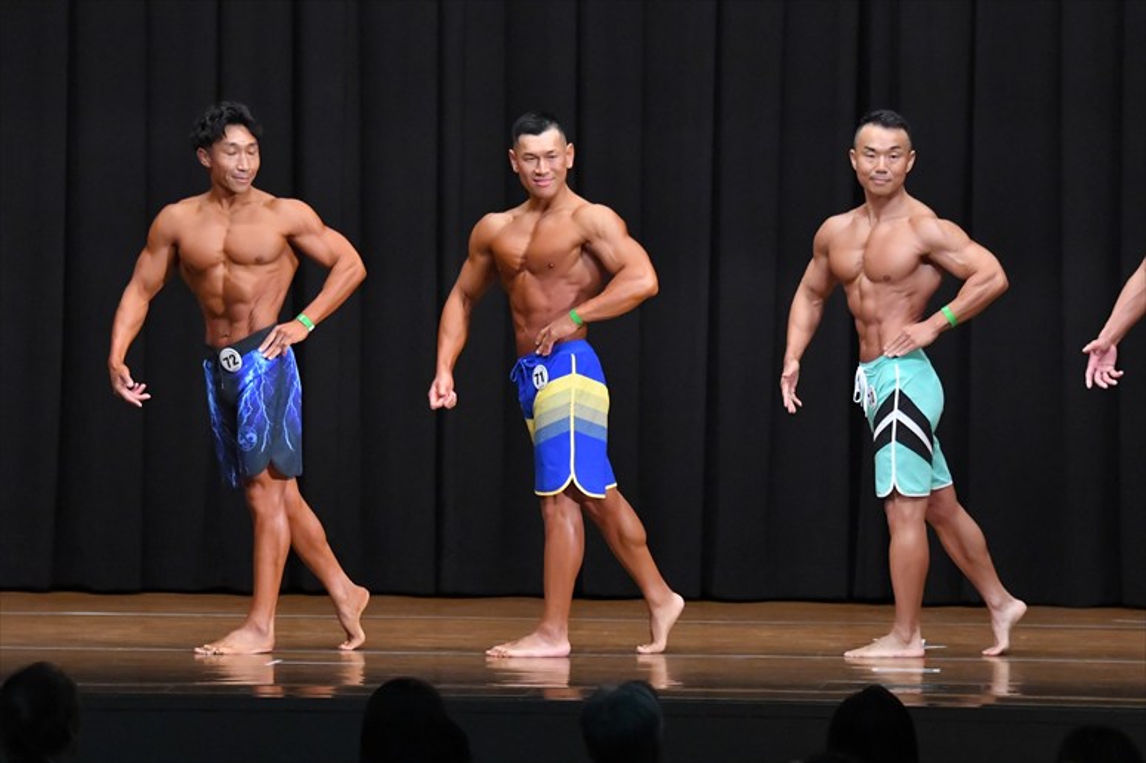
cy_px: 382
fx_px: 6427
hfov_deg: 10.2
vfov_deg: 6.8
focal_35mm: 202
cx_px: 573
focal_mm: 135
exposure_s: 1/400
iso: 8000
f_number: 5.6
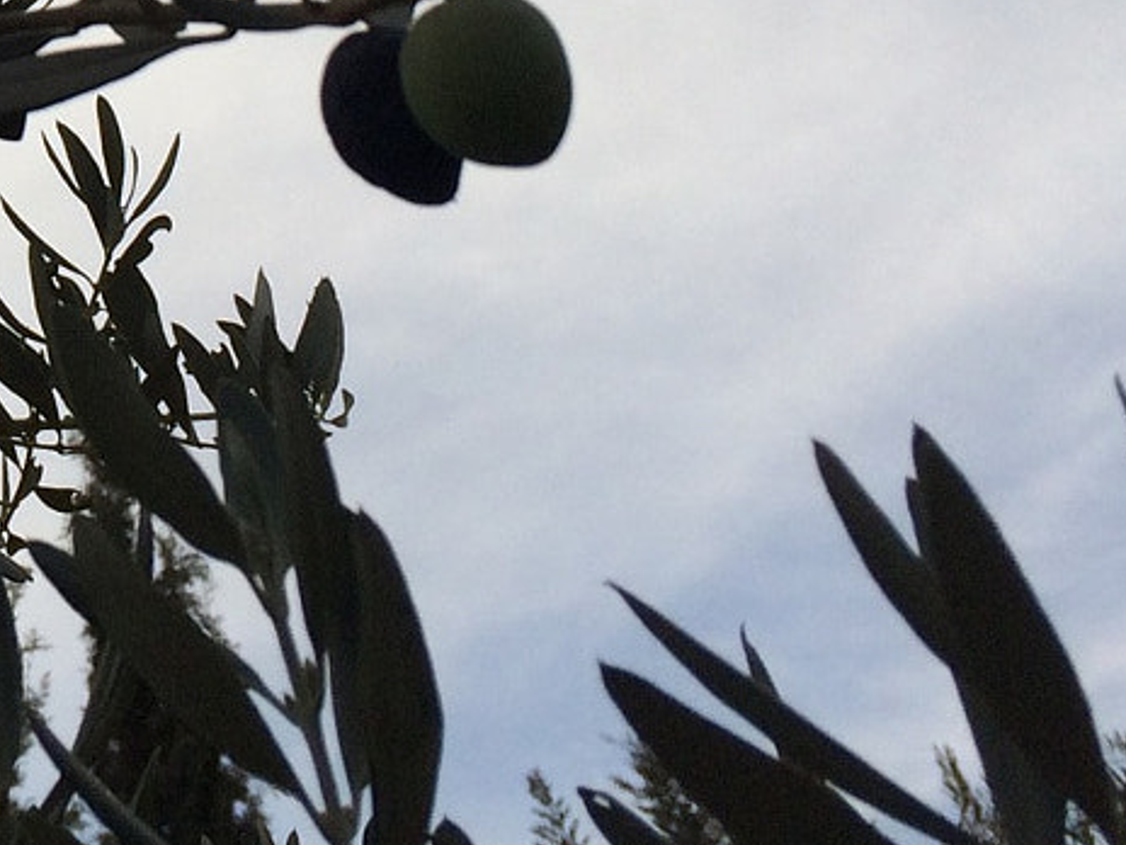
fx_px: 3253
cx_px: -471
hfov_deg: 17.9
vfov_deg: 13.8
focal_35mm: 100
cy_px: -478
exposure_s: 1/1642
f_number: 2.2
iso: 32
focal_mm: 4.15
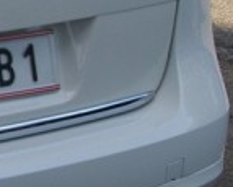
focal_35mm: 220
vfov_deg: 7.0
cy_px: -12
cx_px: -305
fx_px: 1520
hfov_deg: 8.1
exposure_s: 1/180
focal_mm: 28
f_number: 8
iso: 200
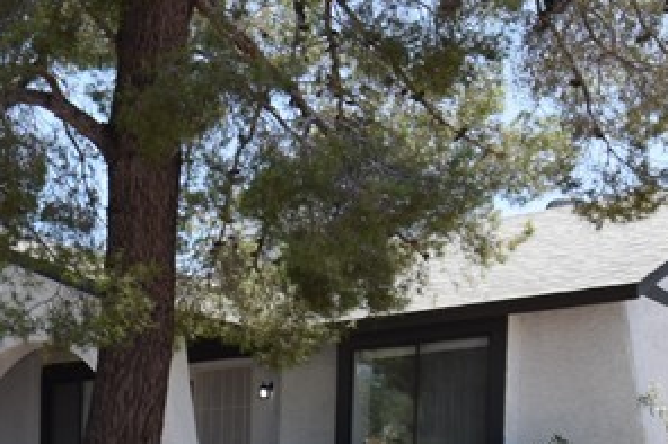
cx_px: -5
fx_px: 1020
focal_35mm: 55
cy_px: 559
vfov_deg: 22.3
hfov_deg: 33.1
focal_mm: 10
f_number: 7.1
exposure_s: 1/200
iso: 100
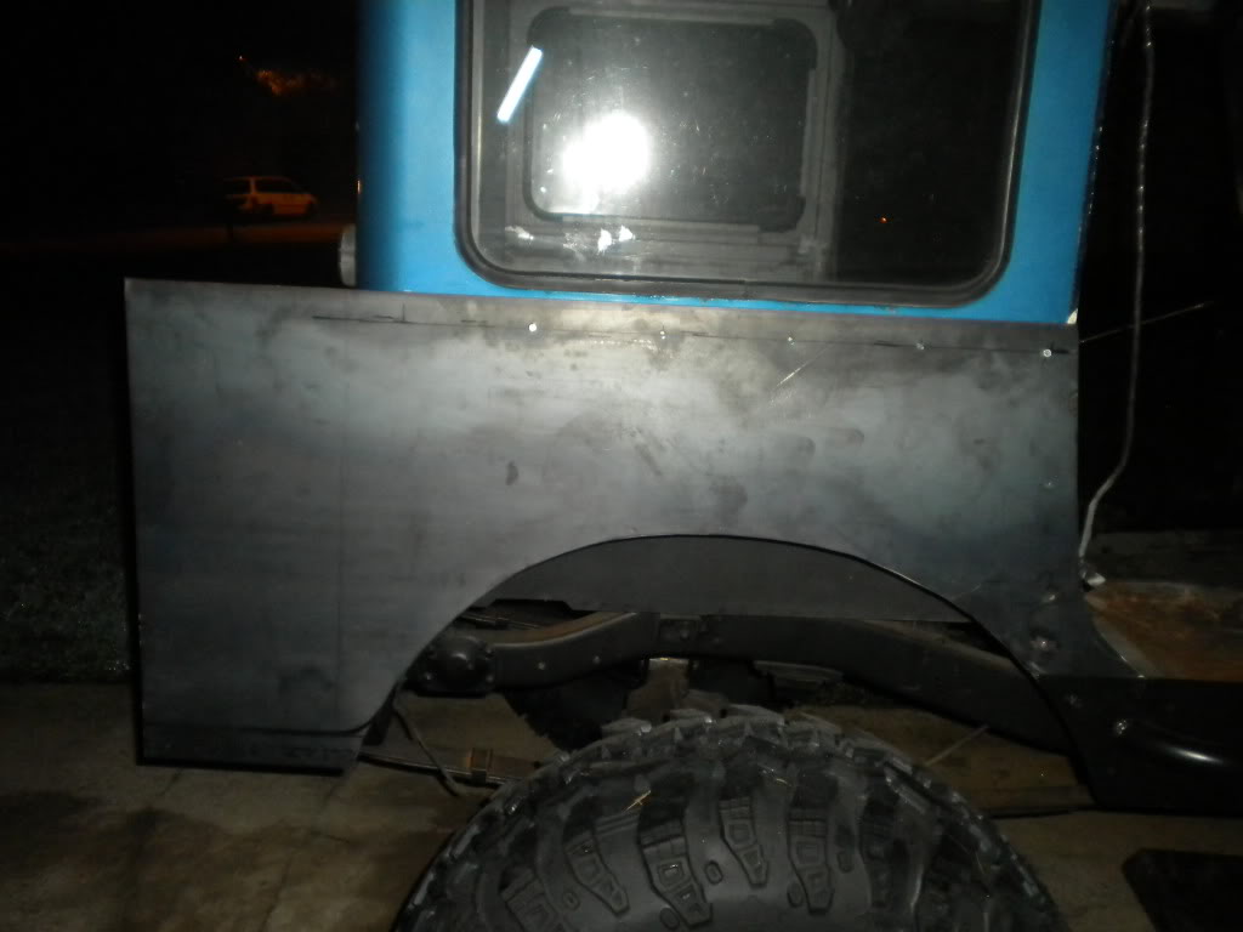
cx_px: 622
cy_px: 466
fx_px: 1257
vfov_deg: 40.7
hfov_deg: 52.6
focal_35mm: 35
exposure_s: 1/30
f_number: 3.1
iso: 400
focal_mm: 6.3
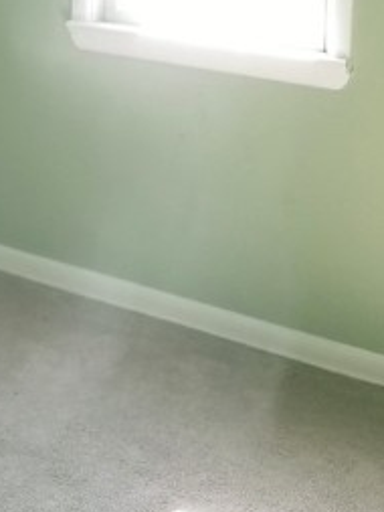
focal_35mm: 79
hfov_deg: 18.1
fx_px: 1167
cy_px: -28
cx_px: -28
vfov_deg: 23.4
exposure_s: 1/50
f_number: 1.7
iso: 50
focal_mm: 4.3
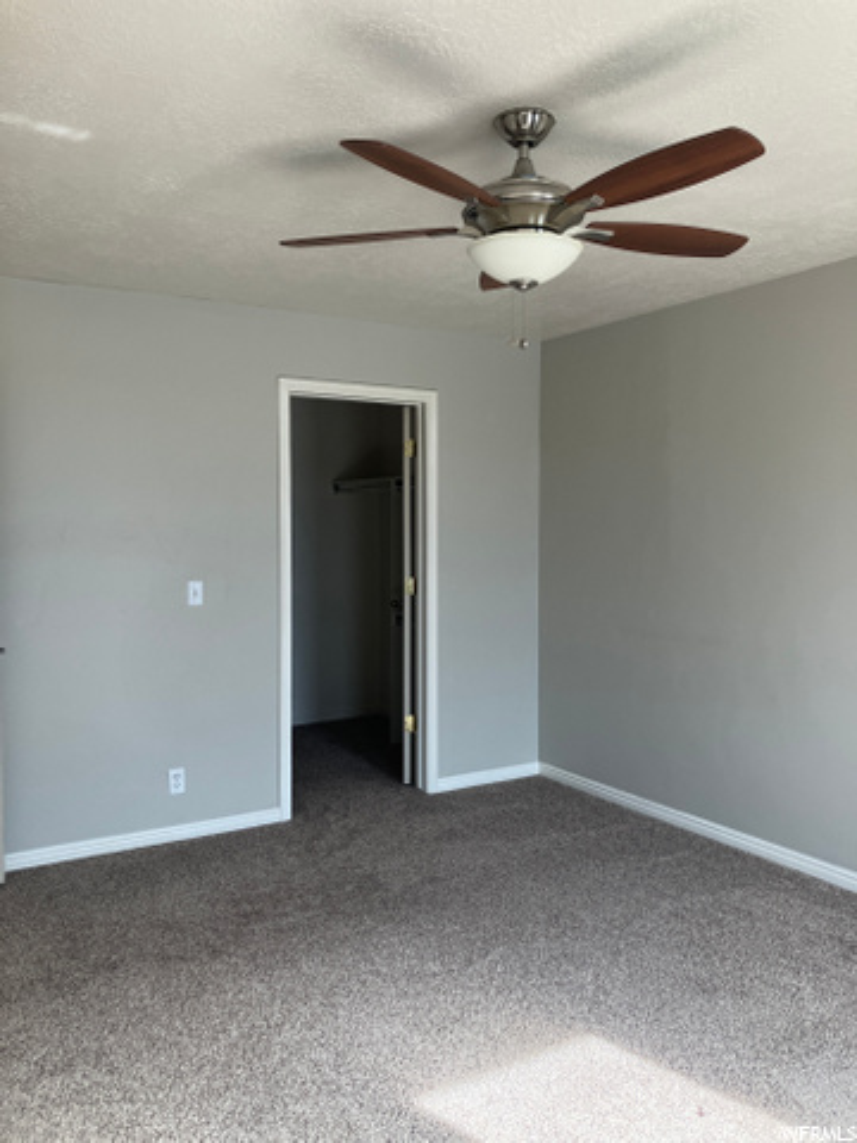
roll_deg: +0.1
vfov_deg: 63.4
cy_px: 572
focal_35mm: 28
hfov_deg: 49.7
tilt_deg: -1.3
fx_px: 924
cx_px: 428
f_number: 1.8
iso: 80
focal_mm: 3.99
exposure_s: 1/120
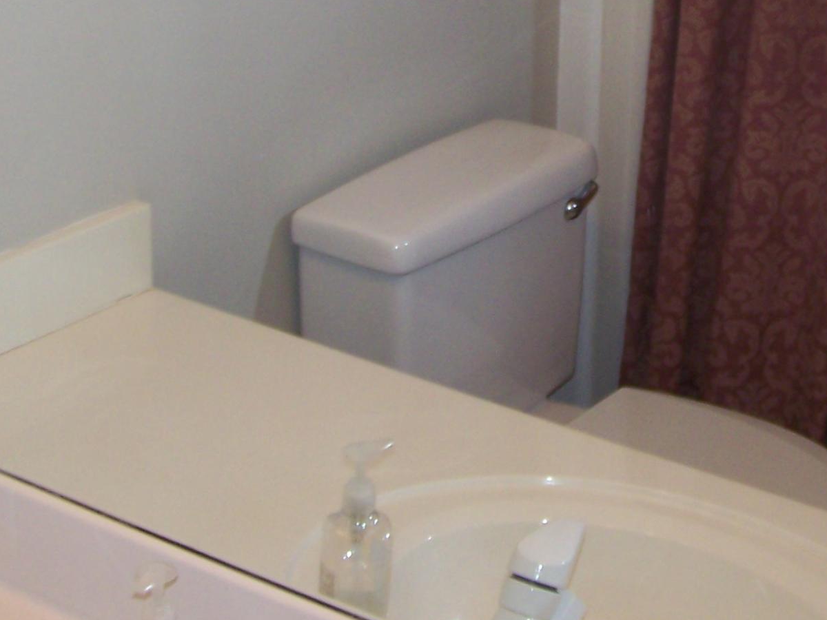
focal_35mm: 95
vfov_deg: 15.4
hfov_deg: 20.5
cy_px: 90
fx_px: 2270
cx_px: 580
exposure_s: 1/60
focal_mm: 6.3
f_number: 2.8
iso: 80
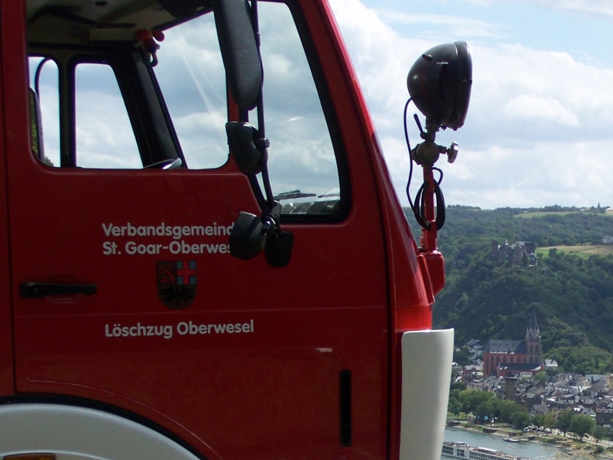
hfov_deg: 16.2
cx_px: 599
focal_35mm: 119
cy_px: 411
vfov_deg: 12.4
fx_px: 2108
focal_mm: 9.8
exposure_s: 1/500
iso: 64
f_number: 4.5
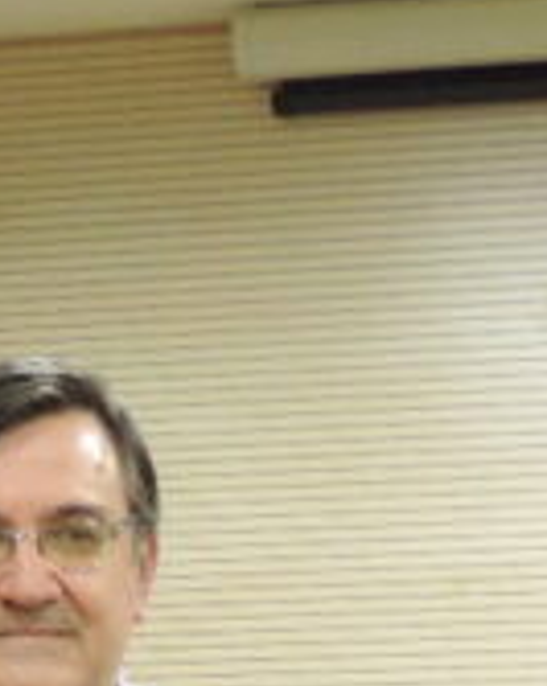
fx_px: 4261
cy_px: 1290
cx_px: 485
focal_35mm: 210
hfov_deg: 7.3
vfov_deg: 8.8
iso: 400
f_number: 3.3
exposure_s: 1/13
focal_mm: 6.2
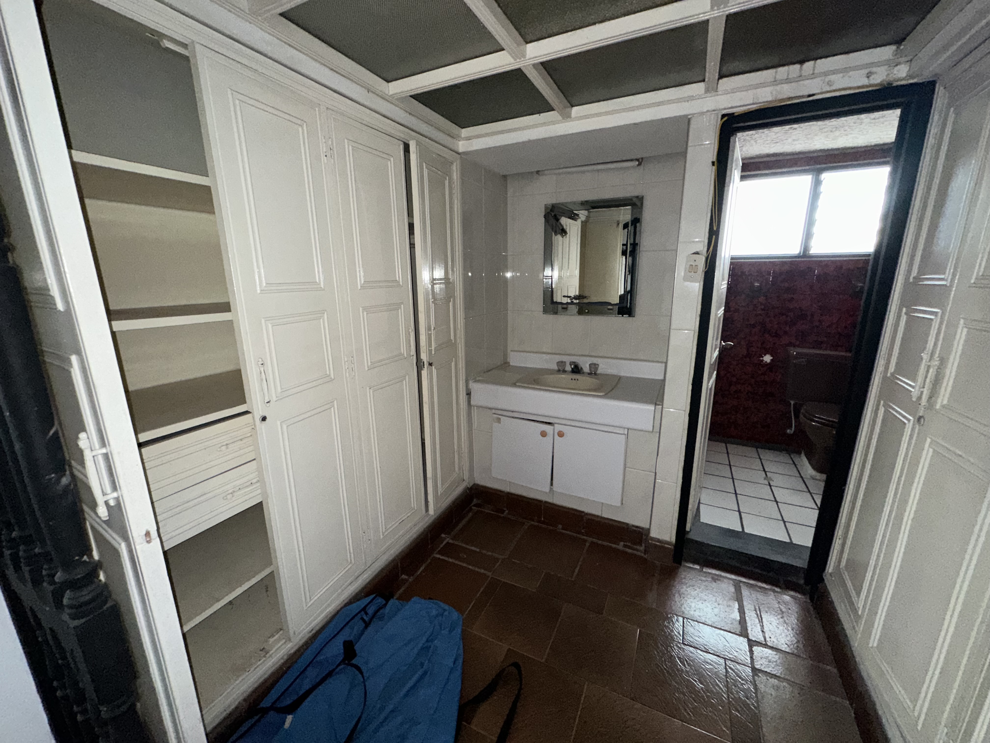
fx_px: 400
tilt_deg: -14.1
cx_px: 495
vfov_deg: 85.7
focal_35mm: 14
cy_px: 372
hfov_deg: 102.1
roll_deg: +0.1
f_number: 2.2
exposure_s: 1/44
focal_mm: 2.22
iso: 250
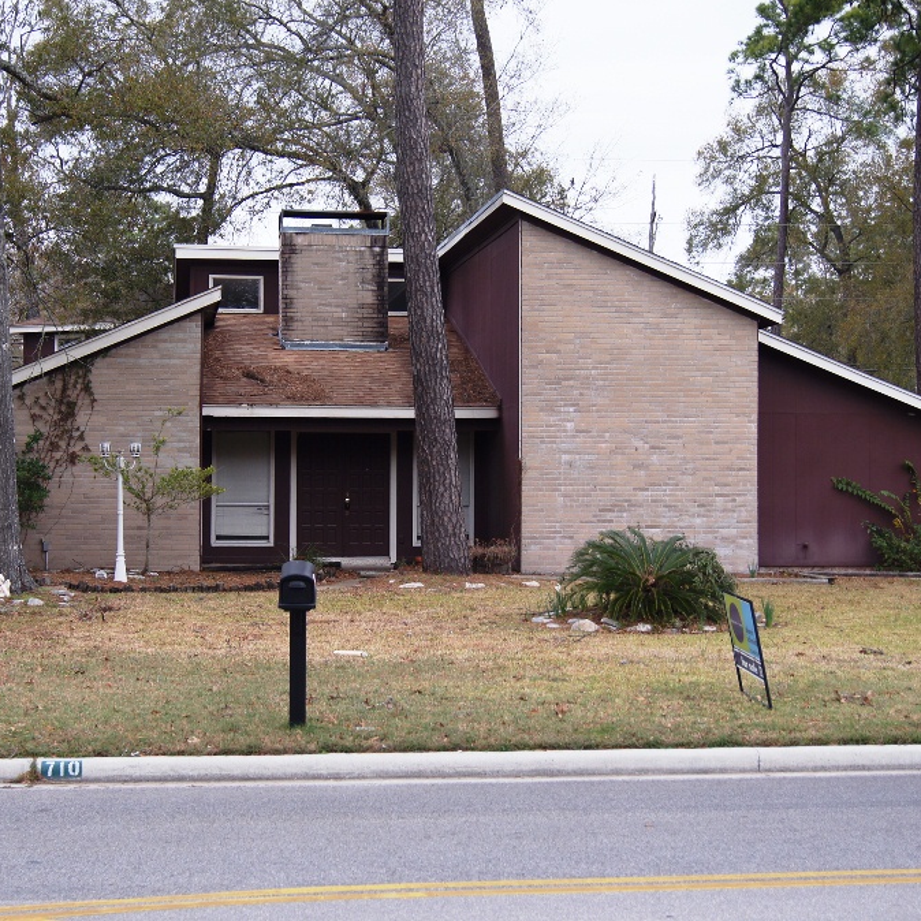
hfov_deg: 29.5
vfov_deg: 29.6
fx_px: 1746
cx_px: 384
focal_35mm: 58
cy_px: 458
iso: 100
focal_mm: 30
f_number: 5
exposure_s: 1/60
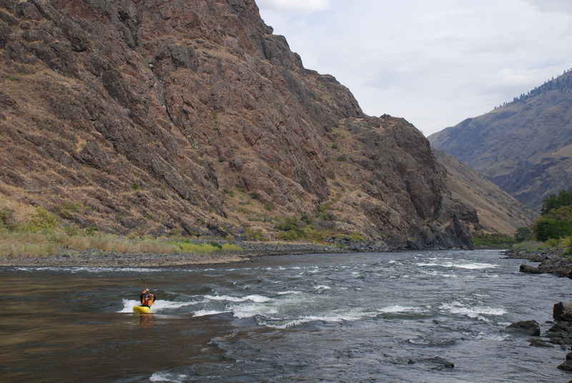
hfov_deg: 35.0
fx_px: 906
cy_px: 192
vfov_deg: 23.8
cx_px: 286
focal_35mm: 57
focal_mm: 38
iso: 100
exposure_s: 1/160
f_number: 6.3
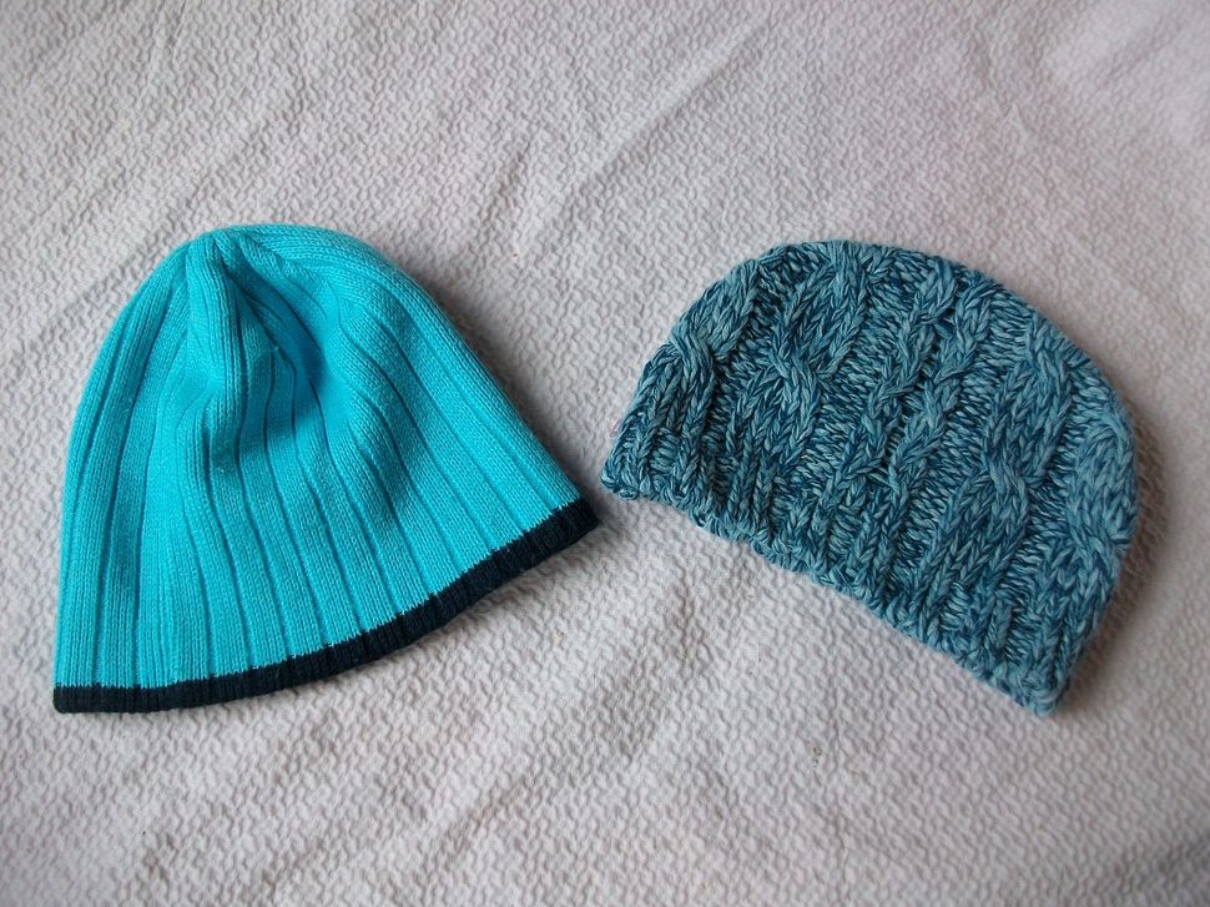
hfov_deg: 55.4
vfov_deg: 42.9
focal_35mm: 33
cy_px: 457
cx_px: 614
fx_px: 1153
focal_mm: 5.7
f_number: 2.9
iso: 157
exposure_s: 1/40
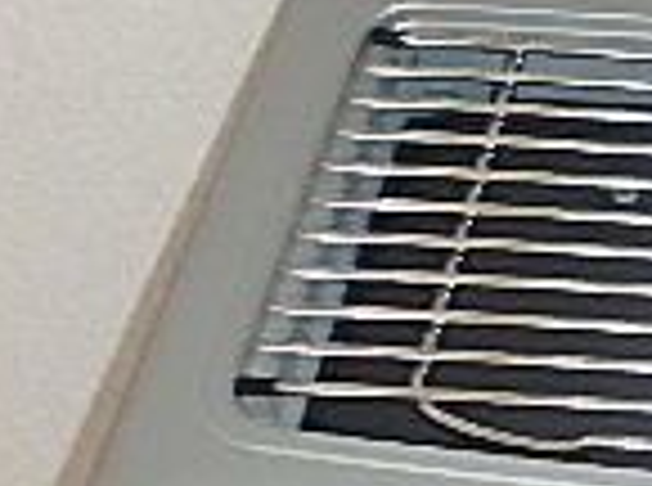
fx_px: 1747
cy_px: 572
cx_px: 1165
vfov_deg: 15.3
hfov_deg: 17.3
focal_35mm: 93
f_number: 3.5
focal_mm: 3.7
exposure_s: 1/30
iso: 400
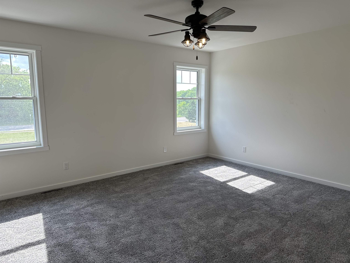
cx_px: 175
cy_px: 132
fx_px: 243
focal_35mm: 24
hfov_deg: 71.6
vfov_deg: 56.8
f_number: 1.78
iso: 80
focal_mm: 6.86
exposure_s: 1/246
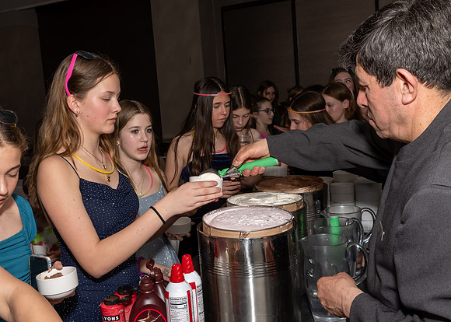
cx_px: 184
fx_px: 490
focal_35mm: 38
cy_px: 159
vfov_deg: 36.4
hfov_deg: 49.2
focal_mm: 22
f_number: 9
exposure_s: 1/250
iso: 800
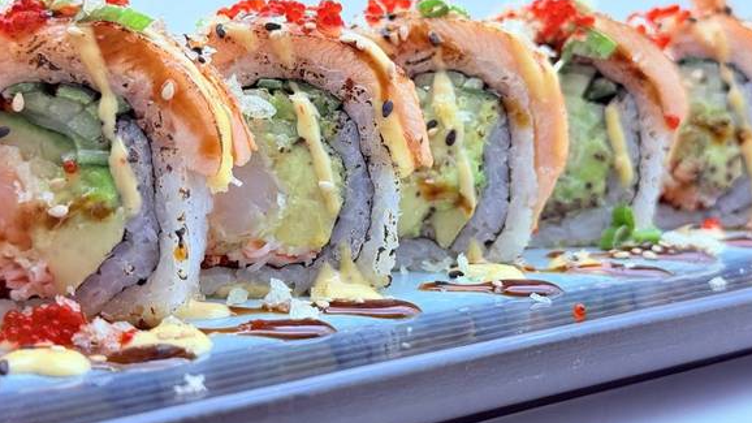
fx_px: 1057
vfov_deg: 22.6
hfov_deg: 39.2
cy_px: 182
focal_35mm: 53
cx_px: 379
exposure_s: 1/240
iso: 100
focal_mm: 6.76
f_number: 1.78
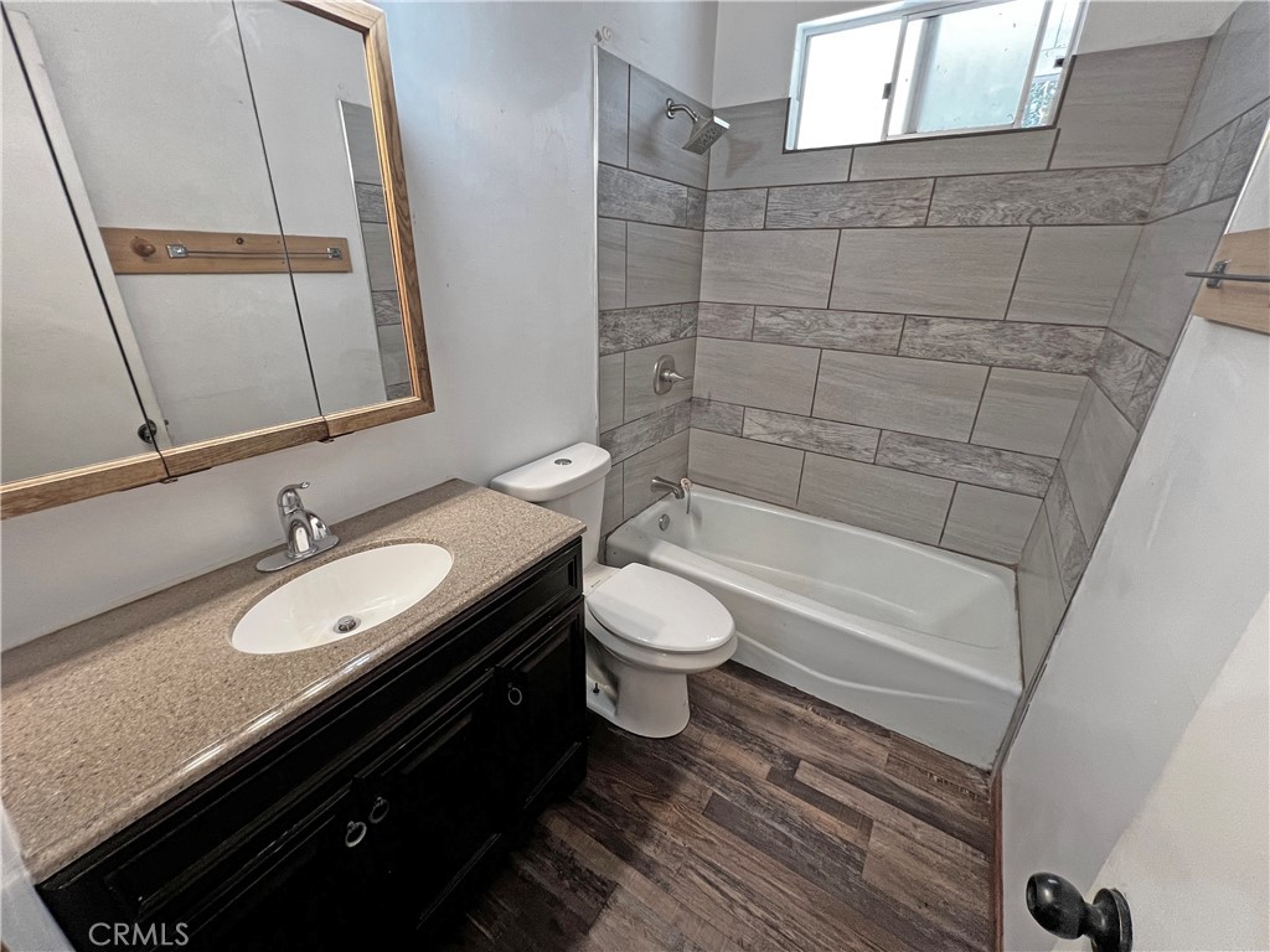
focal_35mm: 13
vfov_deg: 89.9
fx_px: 477
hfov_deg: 106.2
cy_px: 476
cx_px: 635
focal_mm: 1.57
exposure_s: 1/60
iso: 200
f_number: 1.8
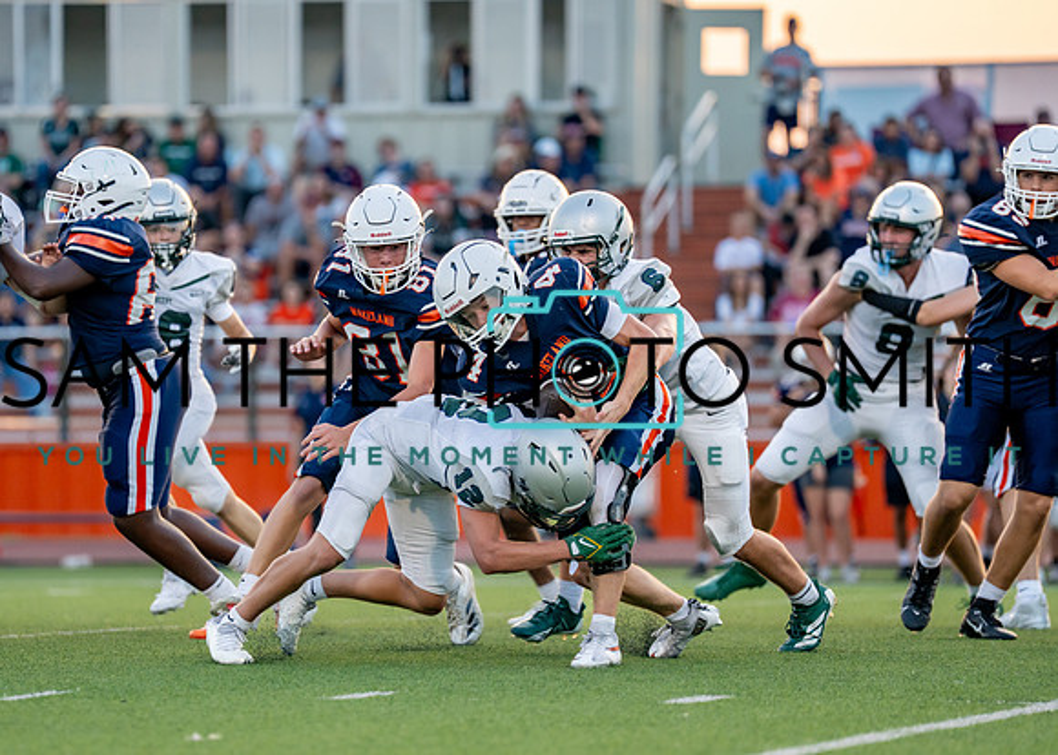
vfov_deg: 5.5
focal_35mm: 263
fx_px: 7890
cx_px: 444
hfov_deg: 7.7
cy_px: 355
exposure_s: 1/1000
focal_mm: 200
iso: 640
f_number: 2.8
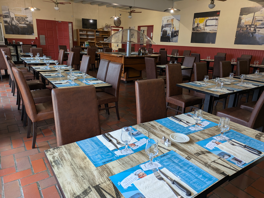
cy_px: 99
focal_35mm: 25
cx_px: 132
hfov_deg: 69.4
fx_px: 191
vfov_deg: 54.9
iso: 59
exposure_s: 1/50
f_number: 1.89
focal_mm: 5.43
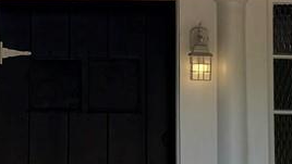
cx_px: 63
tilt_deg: +7.6
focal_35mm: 200
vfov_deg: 5.9
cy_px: -149
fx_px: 1549
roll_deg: -1.0
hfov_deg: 10.7
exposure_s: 1/1869
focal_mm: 6.76
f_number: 1.78
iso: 80
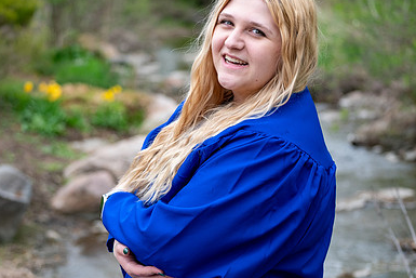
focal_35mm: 113
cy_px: 143
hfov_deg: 18.1
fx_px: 1306
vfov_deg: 12.1
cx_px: 160
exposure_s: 1/250
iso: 250
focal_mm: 50
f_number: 2.8
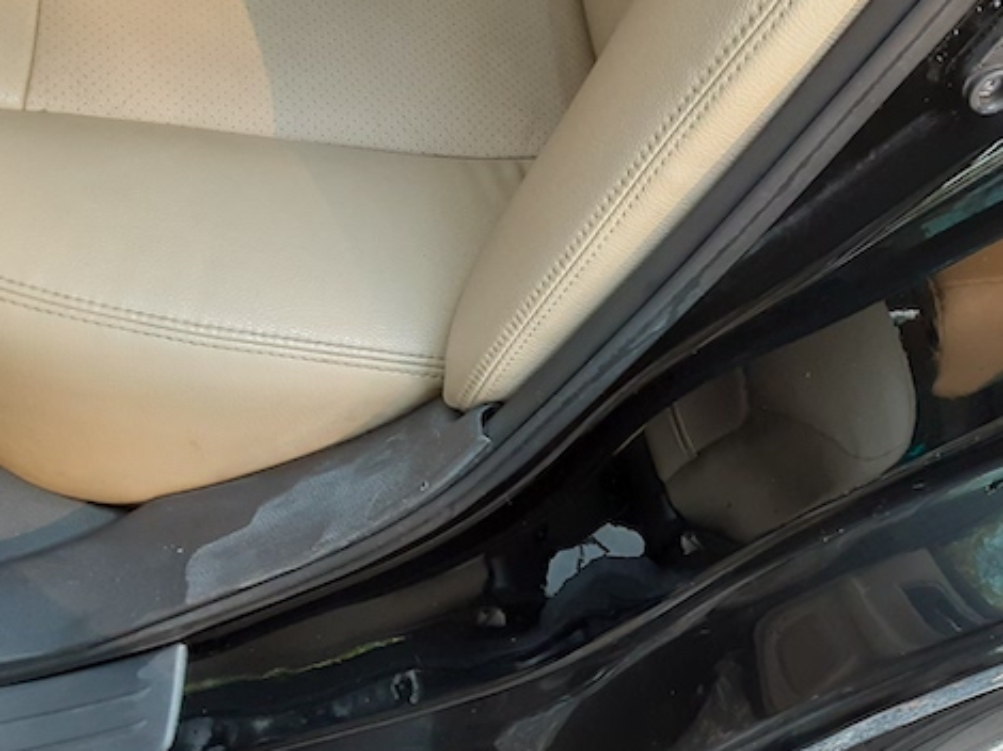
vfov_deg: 31.4
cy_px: 450
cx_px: 753
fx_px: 1332
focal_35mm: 46
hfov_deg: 40.1
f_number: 1.9
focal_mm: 2.91
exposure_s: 1/60
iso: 100
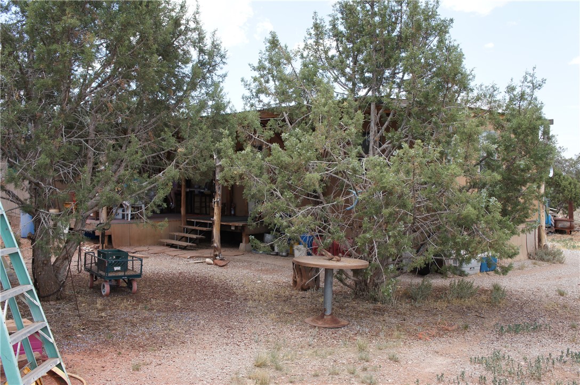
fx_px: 555
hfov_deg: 55.2
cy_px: 192
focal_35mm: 34
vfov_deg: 38.2
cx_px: 290
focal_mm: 23
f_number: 5.6
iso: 200
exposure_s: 1/320
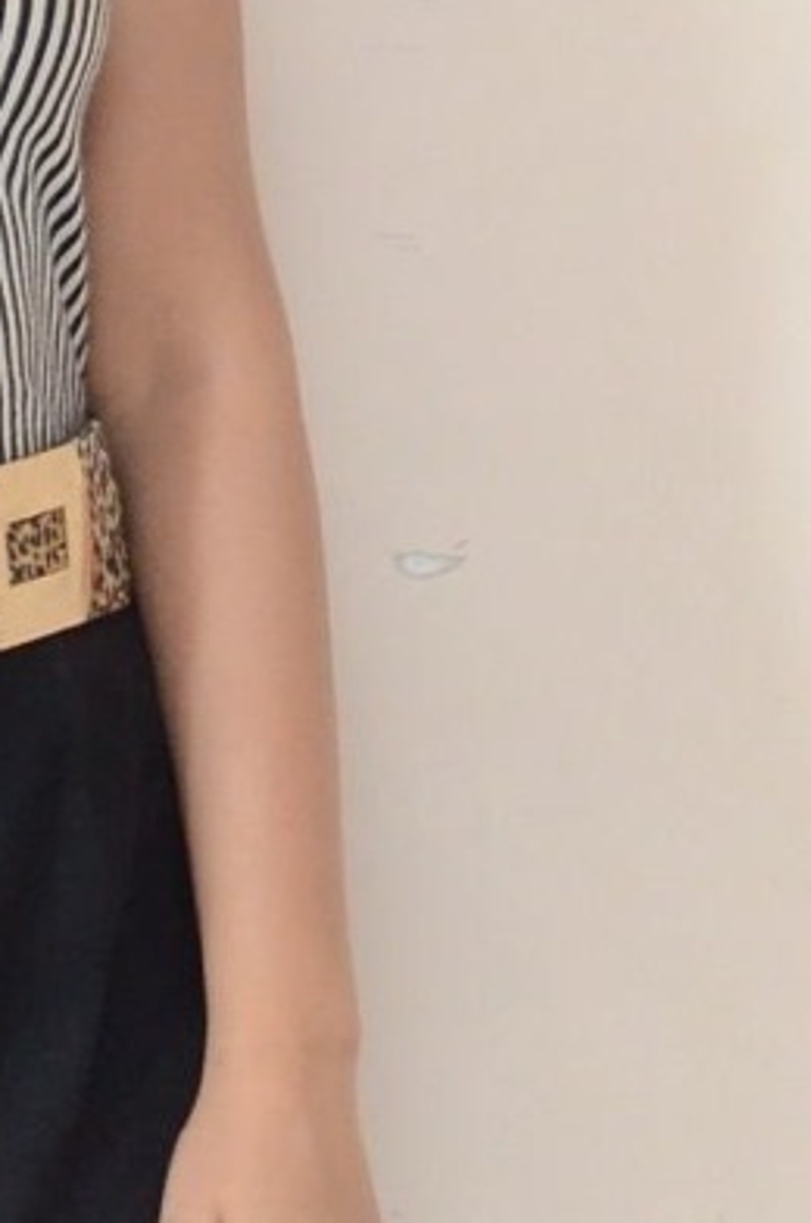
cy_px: 1070
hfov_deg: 3.2
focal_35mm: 430
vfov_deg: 4.8
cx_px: -265
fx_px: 14581
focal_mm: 62
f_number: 5.3
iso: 2500
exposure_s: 1/125
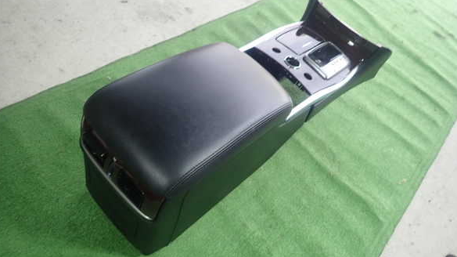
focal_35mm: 28
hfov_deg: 67.9
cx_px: 225
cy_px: 128
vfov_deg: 41.5
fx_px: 339
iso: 200
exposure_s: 1/50
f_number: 2
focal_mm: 4.5
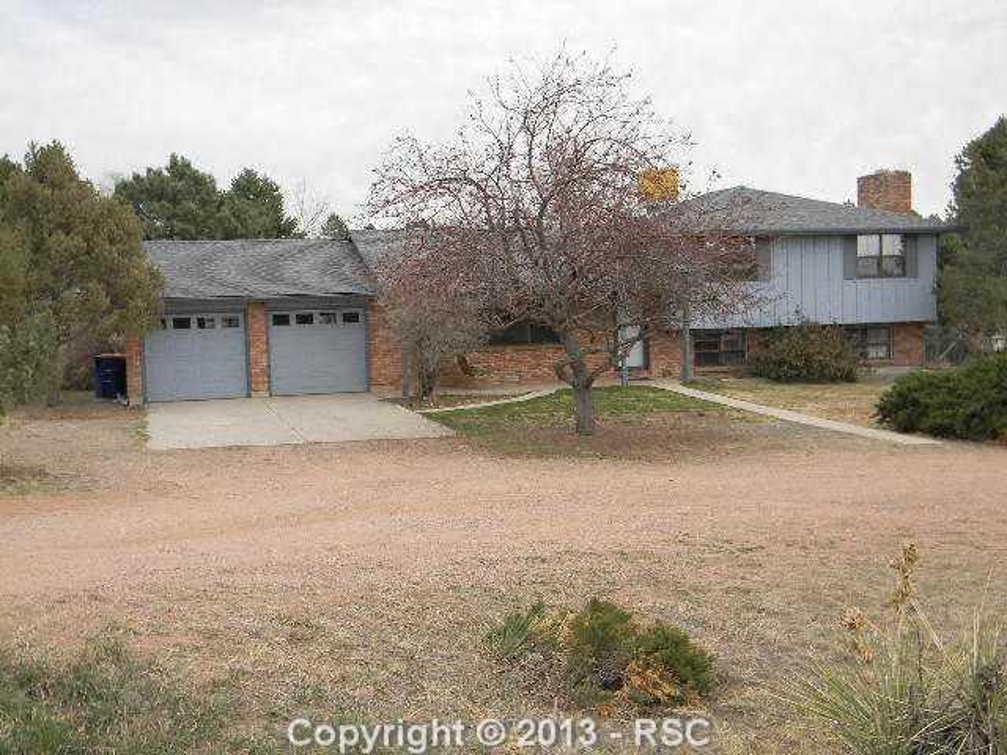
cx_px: 504
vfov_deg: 35.1
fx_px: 1193
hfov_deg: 45.8
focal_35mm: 41
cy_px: 378
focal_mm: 7.3
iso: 80
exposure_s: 1/111
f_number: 3.8
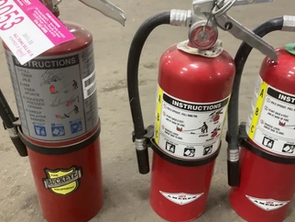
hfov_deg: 51.1
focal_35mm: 36
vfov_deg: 39.7
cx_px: 171
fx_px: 307
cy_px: 114
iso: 250
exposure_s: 1/40
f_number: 1.8
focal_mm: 3
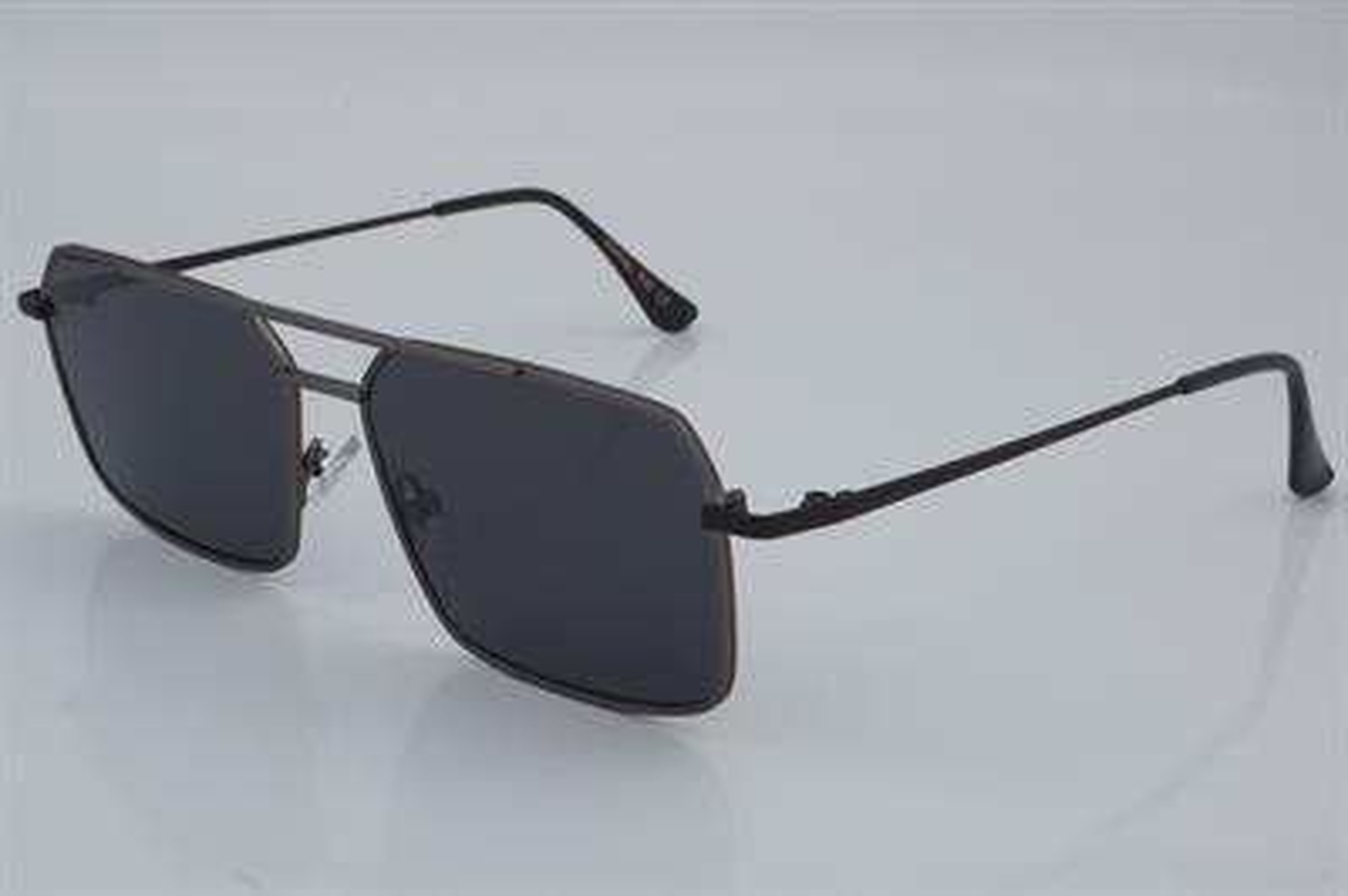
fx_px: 2525
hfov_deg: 29.9
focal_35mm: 68
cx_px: 674
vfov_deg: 20.1
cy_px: 448
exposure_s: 1/4
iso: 100
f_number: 32
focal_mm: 45
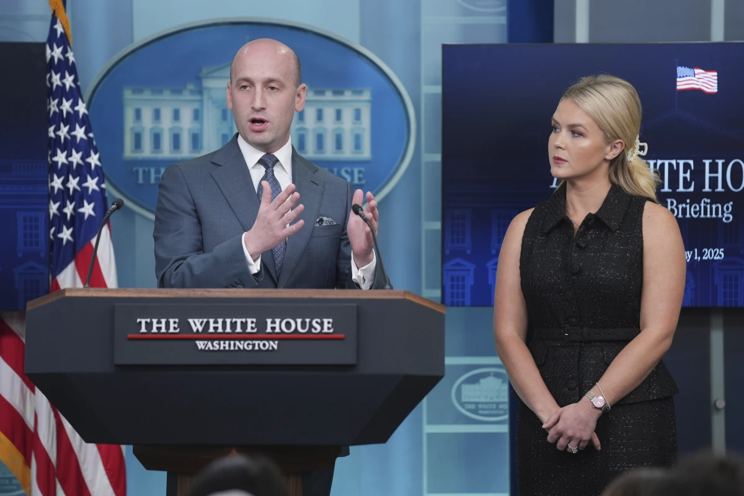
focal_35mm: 176
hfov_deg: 11.7
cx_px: 372
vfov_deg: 7.8
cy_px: 248
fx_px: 3637
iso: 800
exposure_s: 1/320
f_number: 3.2
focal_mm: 176
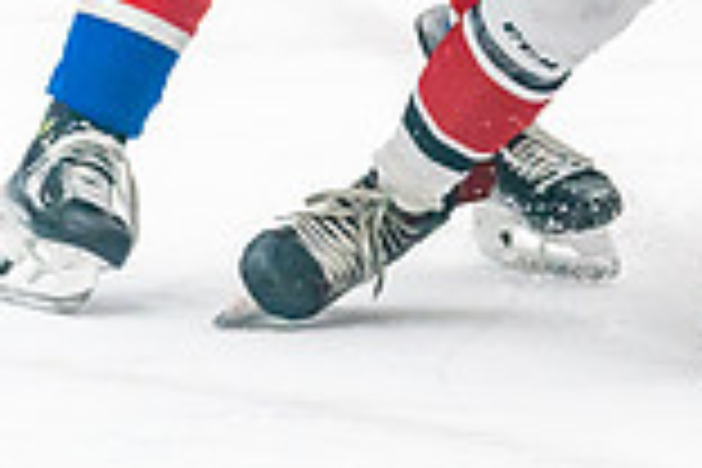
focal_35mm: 531
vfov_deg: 2.6
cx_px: 1011
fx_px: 10354
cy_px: -388
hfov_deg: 3.9
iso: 3200
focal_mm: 111
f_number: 2.8
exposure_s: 1/1000
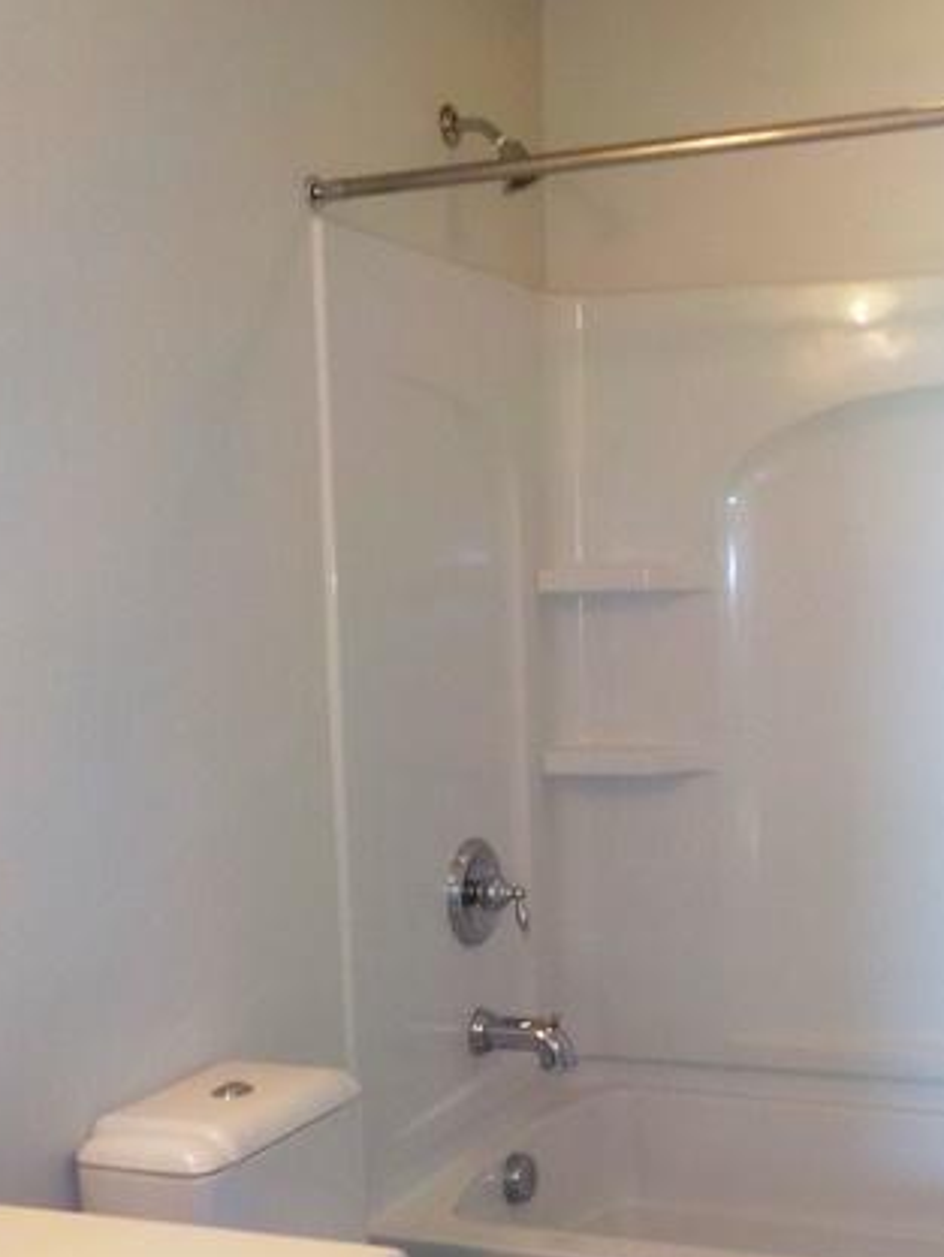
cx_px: 676
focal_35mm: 46
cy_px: 714
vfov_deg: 41.1
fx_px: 1672
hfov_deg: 31.1
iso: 220
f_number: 3.3
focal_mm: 4.1
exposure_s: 1/30
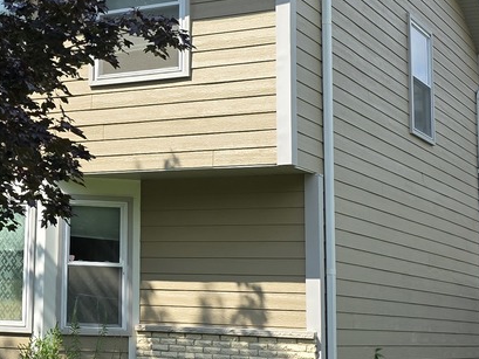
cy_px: 132
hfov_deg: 23.1
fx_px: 1121
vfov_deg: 18.2
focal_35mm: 81
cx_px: -4
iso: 80
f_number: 1.7
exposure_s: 1/3151
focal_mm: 6.3
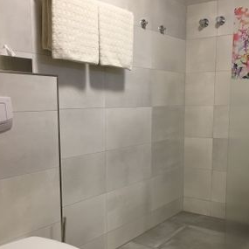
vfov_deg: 45.9
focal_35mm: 36
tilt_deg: -8.9
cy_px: 146
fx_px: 293
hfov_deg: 46.0
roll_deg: +1.1
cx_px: 121
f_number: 2.2
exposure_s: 1/33
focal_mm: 4.15
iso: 100
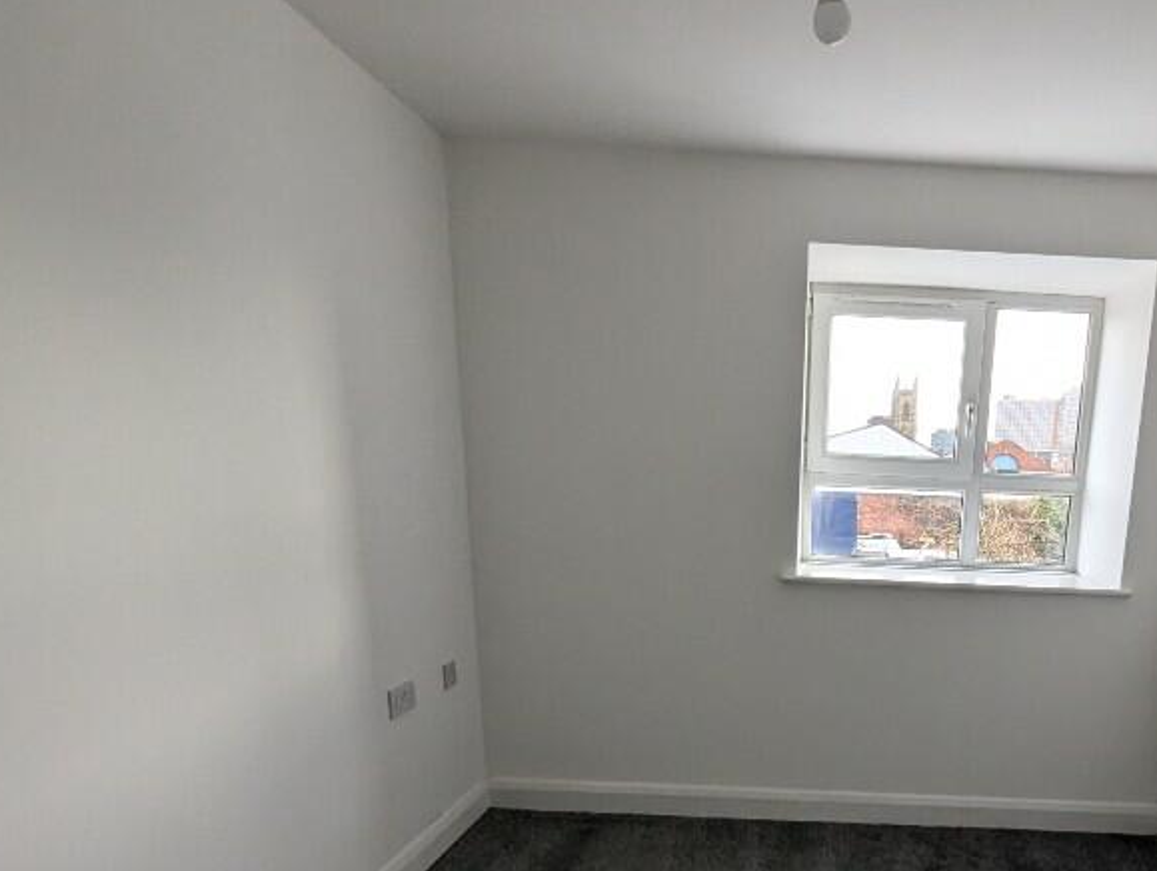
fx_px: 770
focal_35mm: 23
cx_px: 835
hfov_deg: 70.0
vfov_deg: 55.3
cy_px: 684
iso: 95
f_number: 2.2
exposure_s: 1/74
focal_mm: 1.95
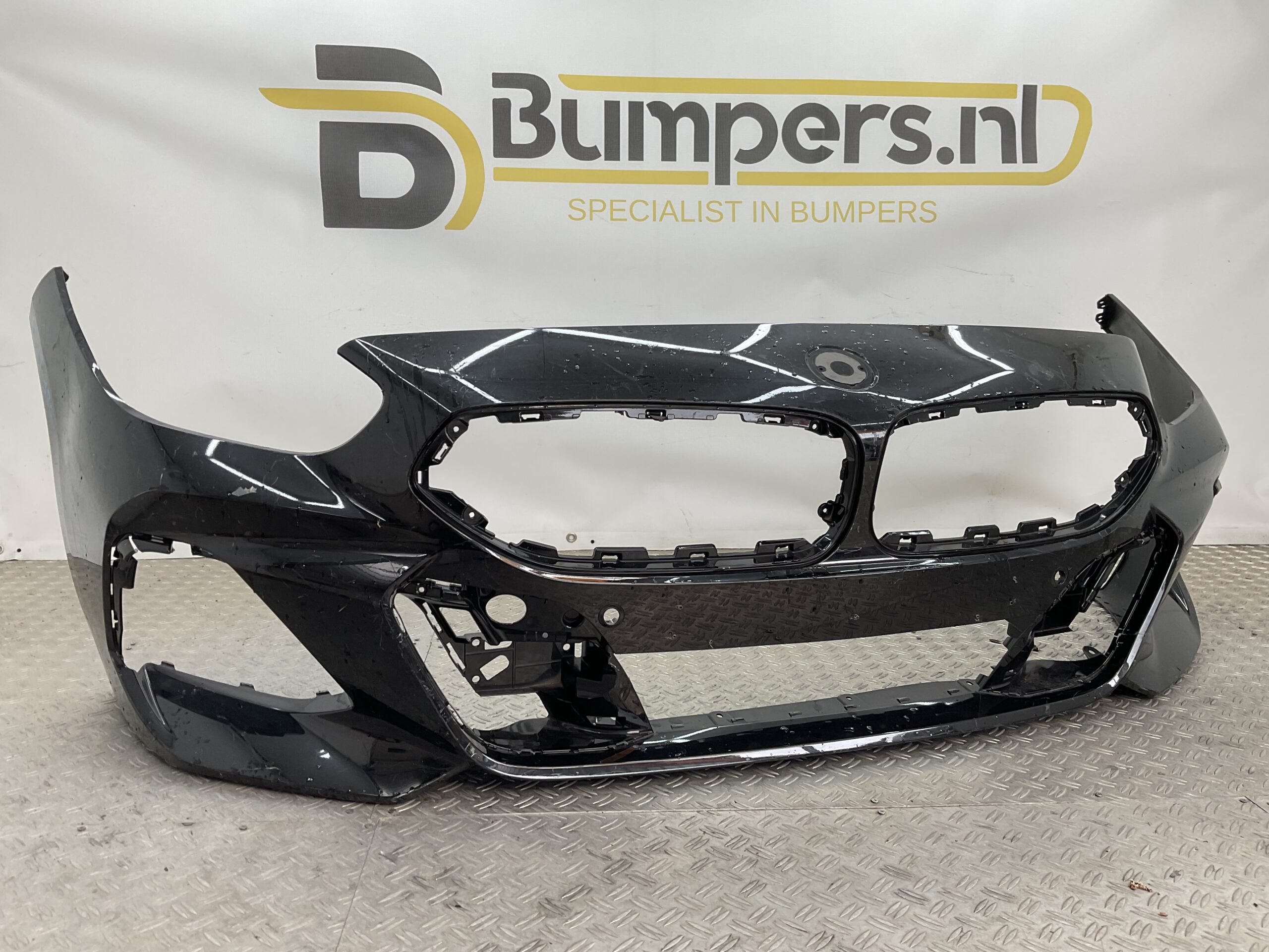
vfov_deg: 48.2
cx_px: 634
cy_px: 476
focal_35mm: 29
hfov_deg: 61.7
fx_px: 1063
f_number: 1.8
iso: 16
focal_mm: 3
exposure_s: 1/100
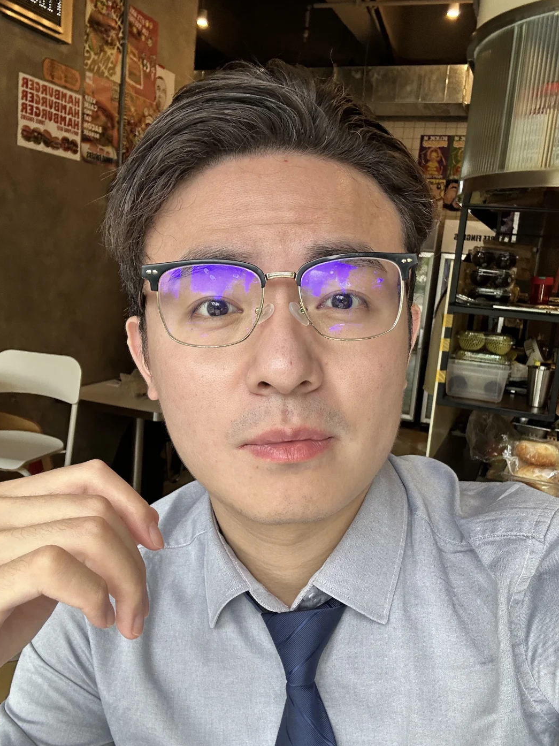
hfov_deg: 45.4
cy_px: 367
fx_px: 668
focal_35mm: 31
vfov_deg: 58.4
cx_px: 283
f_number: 1.9
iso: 25
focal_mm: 2.69
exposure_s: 1/121
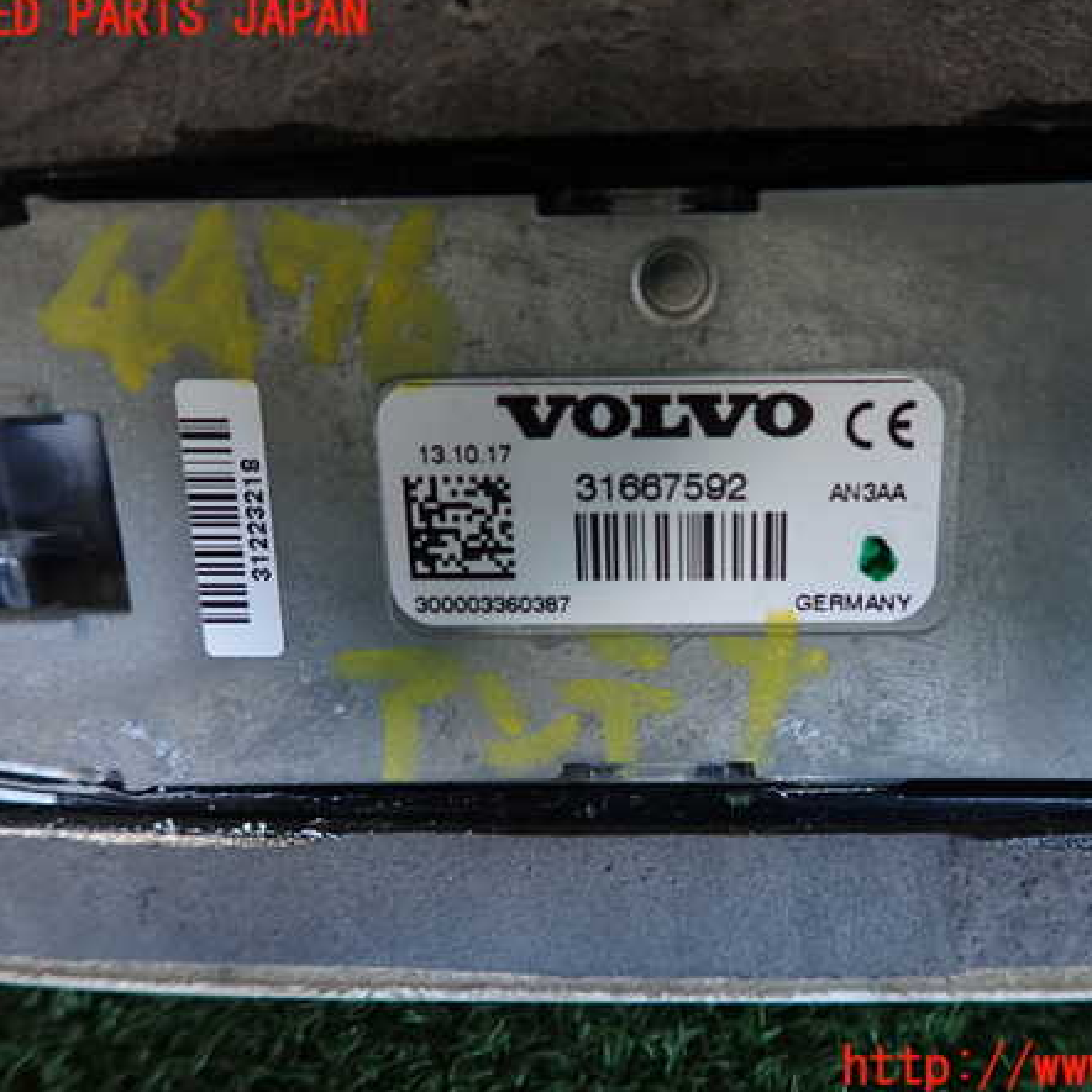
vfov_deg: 54.0
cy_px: 544
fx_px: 1071
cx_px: 660
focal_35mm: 30
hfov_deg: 53.6
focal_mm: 4.5
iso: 200
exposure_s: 1/30
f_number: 2
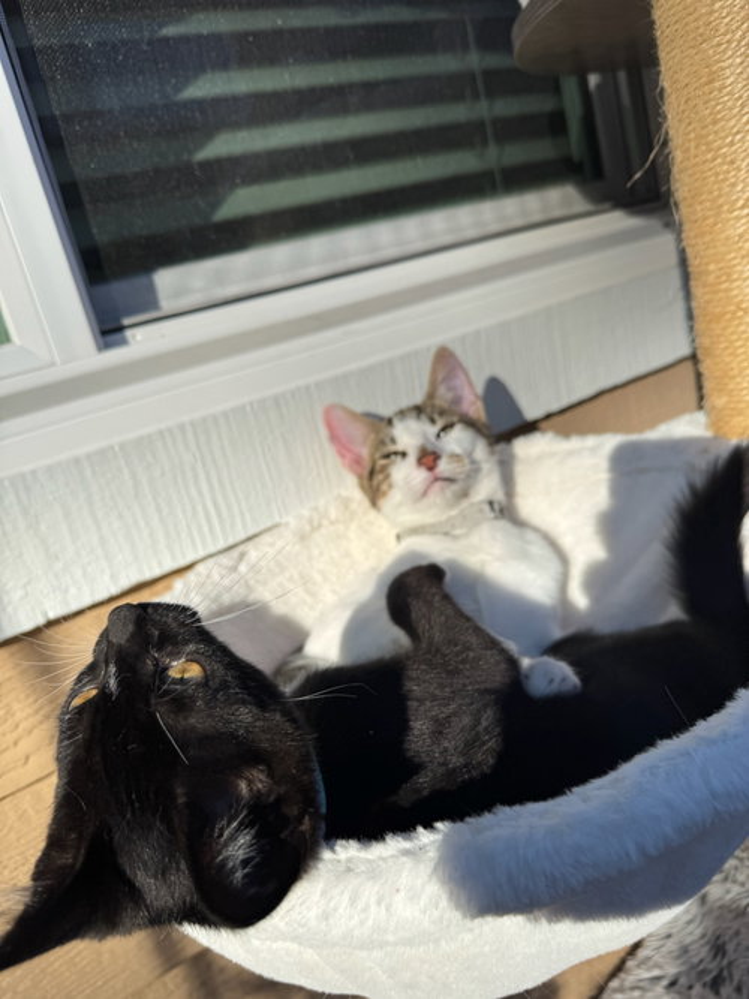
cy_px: 500
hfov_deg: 56.8
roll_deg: +16.5
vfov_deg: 71.6
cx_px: 374
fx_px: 693
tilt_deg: -13.0
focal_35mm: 24
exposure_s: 1/2604
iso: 80
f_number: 1.78
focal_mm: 6.76
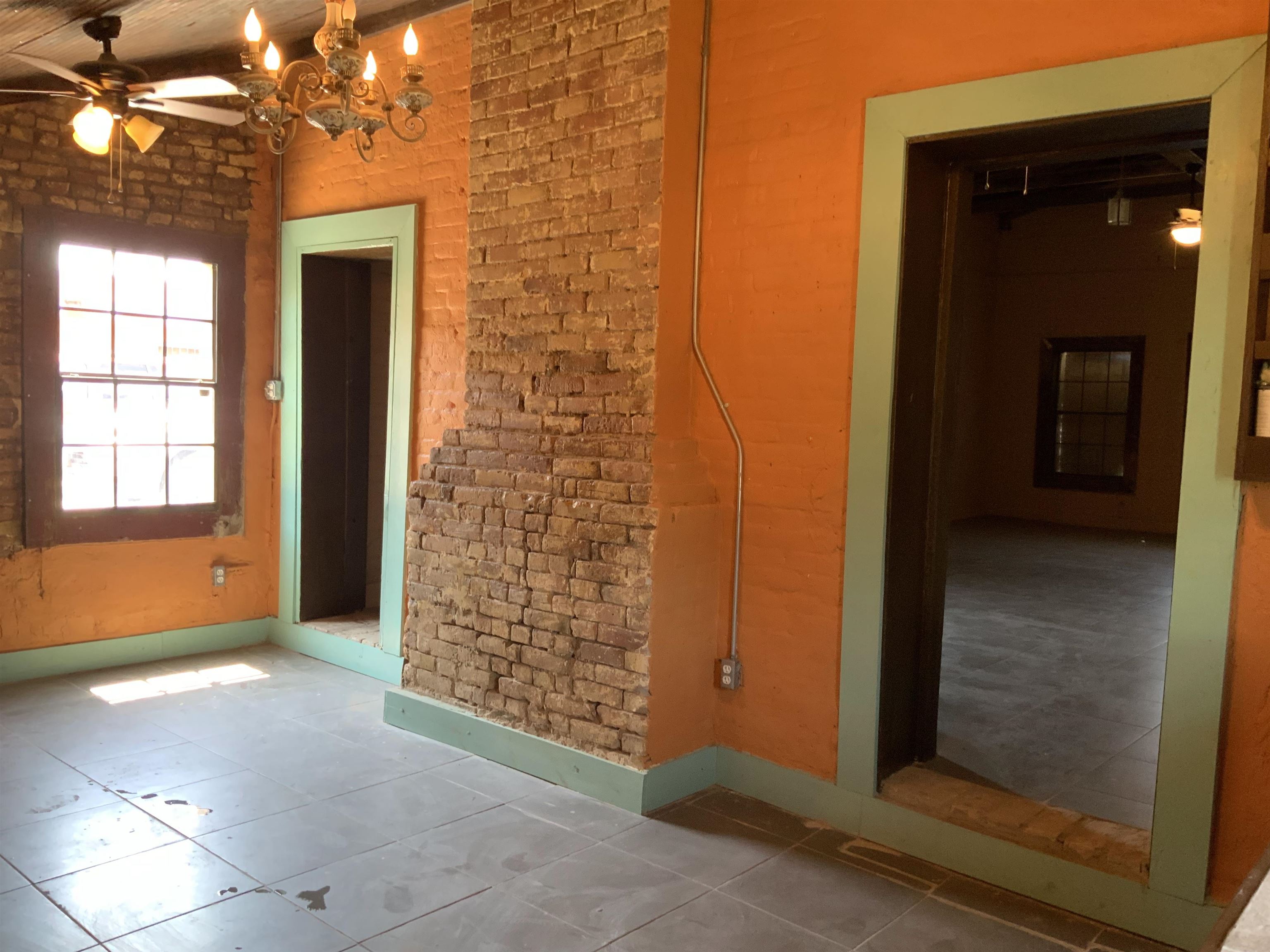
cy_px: 476
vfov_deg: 48.2
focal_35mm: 29
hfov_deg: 61.7
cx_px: 635
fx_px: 1064
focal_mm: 3
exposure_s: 1/60
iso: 125
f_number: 1.8
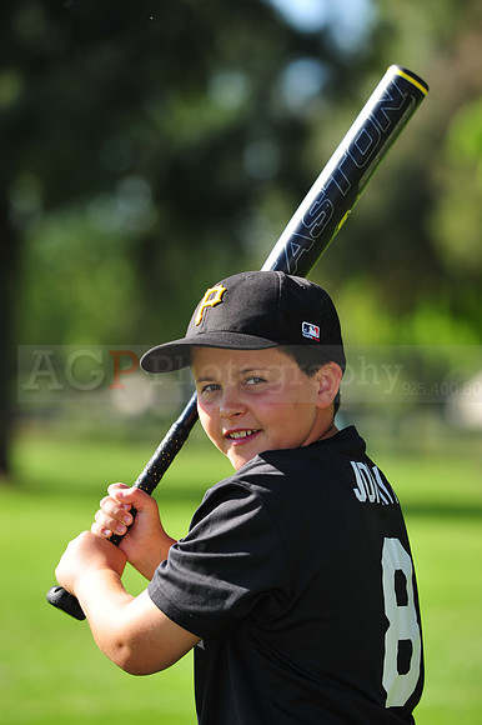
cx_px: 241
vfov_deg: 10.3
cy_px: 362
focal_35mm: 200
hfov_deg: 6.9
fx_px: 4021
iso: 200
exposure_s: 1/500
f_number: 5
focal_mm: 200
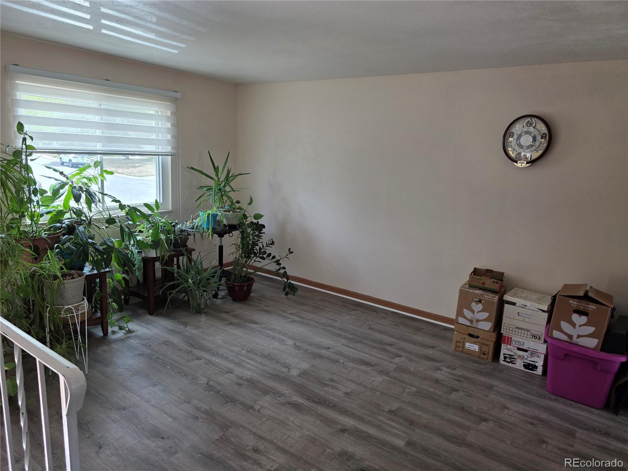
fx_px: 417
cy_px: 236
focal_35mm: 23
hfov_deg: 73.9
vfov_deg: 58.9
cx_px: 314
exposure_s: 1/180
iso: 80
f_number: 1.7
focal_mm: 6.3
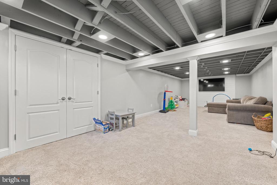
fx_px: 108
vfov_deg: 81.2
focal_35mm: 14
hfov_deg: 104.2
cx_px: 138
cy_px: 92
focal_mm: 14
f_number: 7.1
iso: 500
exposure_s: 1/6
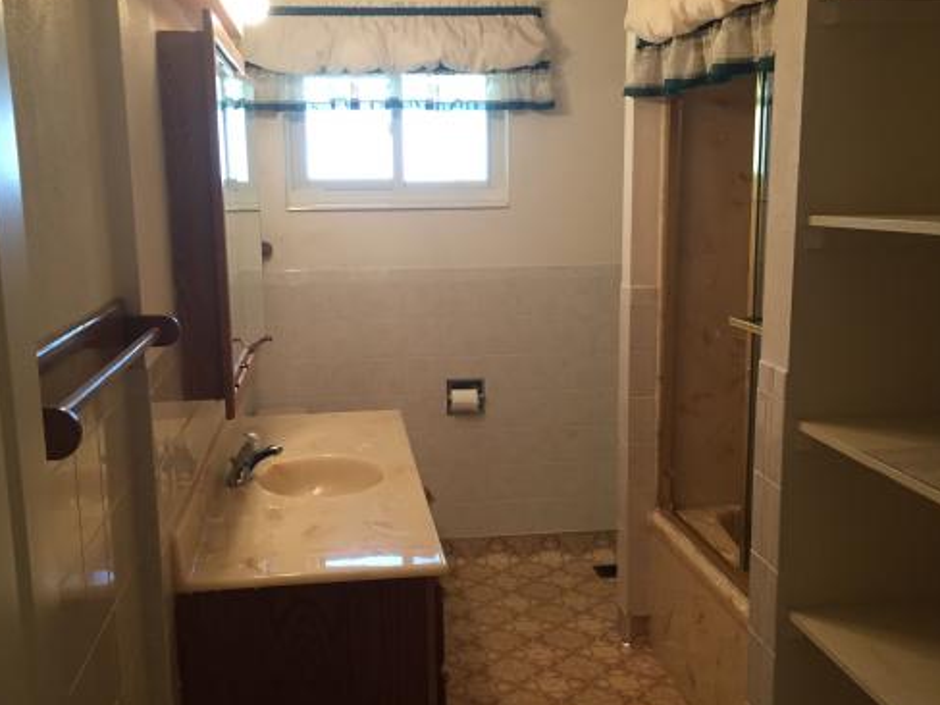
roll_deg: +1.9
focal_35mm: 38
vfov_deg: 37.7
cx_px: 470
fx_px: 1032
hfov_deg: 49.0
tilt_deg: -10.5
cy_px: 387
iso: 125
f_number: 2.2
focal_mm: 4.15
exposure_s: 1/30
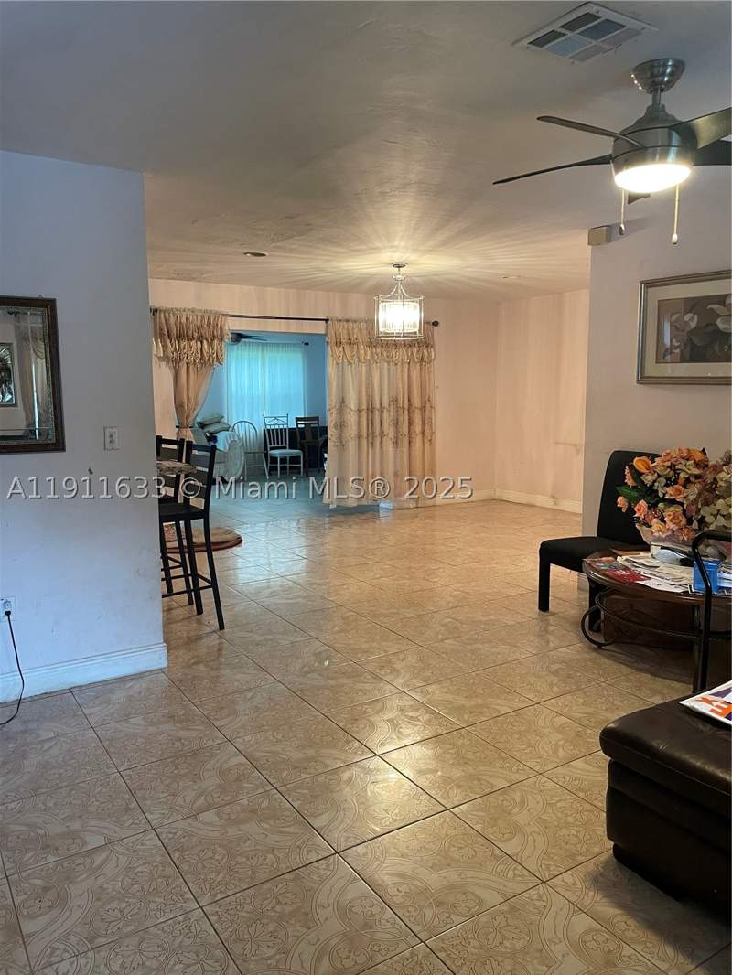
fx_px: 733
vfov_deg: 67.3
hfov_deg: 53.1
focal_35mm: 26
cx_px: 366
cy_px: 488
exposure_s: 1/60
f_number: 1.6
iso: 200
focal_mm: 4.2
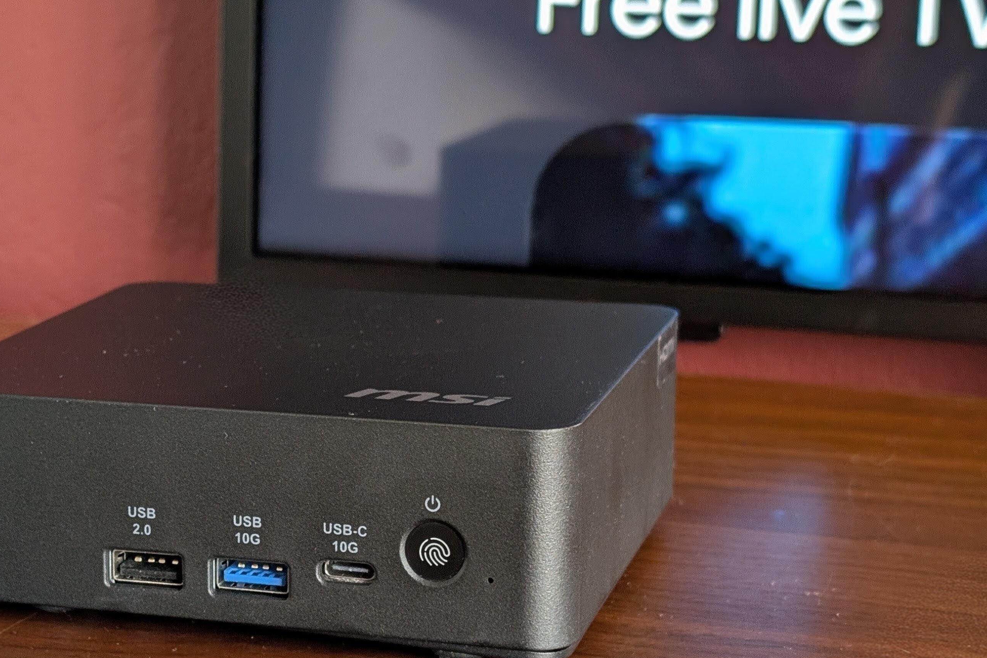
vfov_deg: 16.8
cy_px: 386
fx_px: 2221
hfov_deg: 24.9
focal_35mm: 81
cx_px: 308
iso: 77
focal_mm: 6.9
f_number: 1.68
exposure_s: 1/15.5
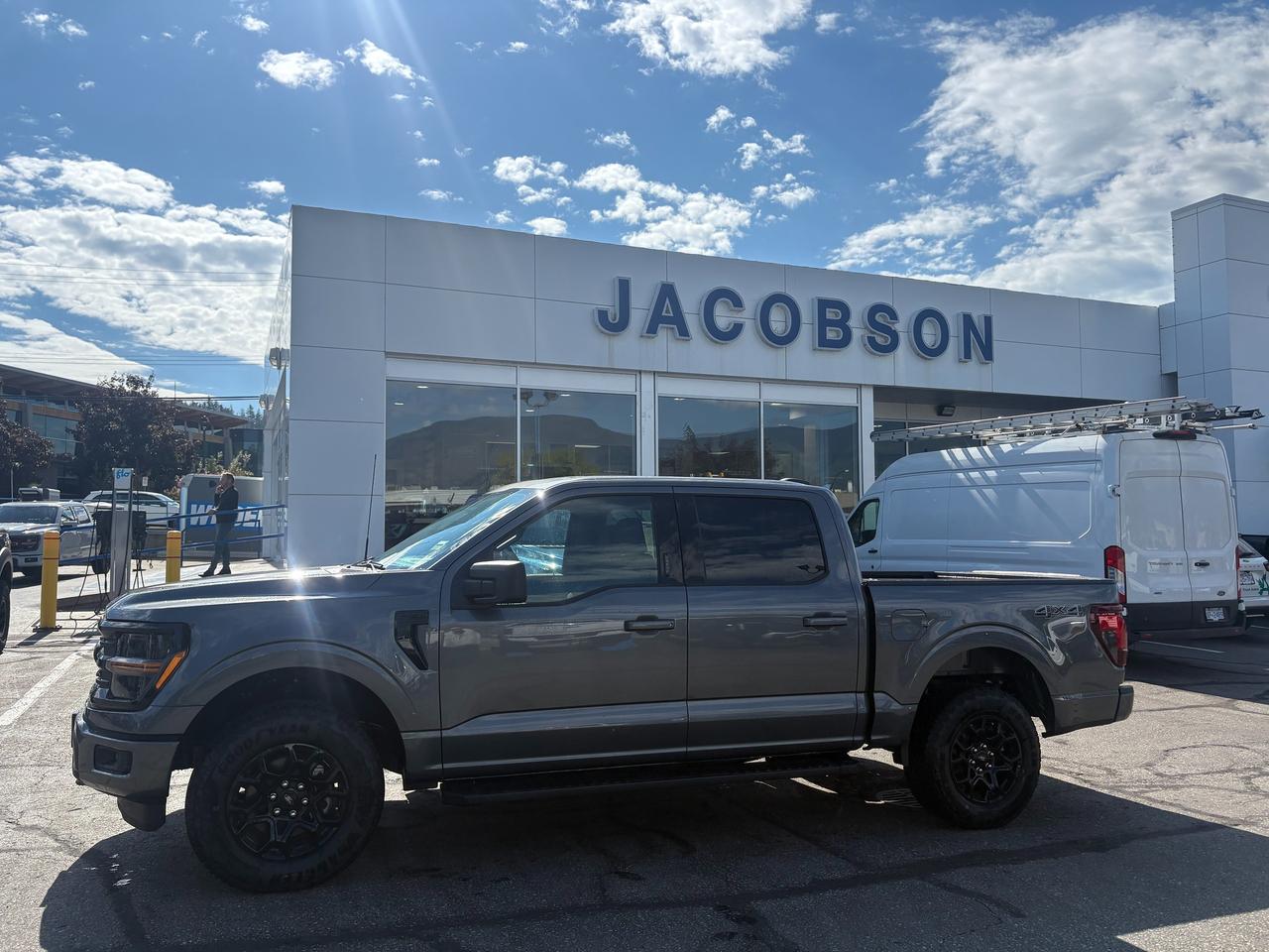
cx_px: 634
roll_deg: +0.2
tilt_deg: +5.5
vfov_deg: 53.1
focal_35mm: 26
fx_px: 953
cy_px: 476
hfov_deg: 67.3
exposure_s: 1/5348
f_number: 1.6
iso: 50
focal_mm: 5.96
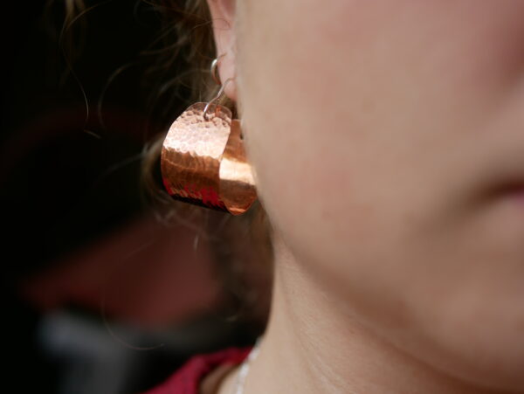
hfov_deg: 38.2
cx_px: 262
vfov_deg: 29.1
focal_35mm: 50
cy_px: 197
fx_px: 757
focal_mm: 25
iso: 200
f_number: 2.2
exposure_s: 1/320
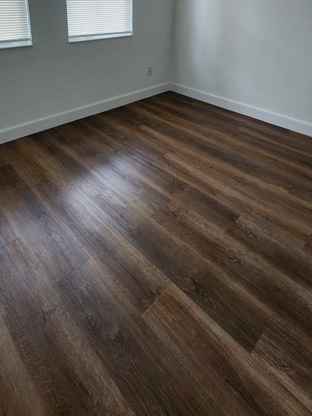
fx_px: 252
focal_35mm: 21
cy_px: 89
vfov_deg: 71.8
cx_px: 139
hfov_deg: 63.3
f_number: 2.2
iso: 200
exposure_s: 1/60
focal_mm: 2.2
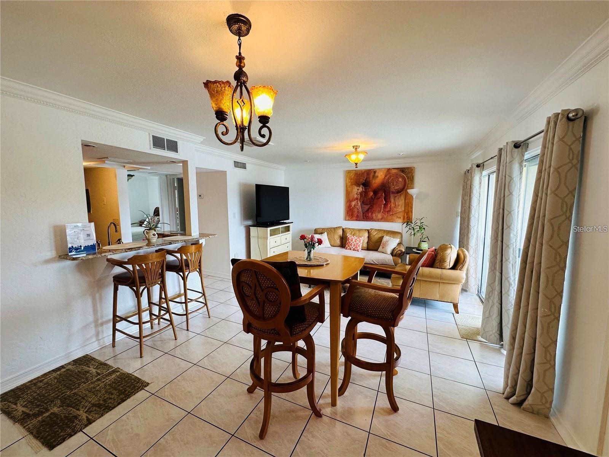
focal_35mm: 14
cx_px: 304
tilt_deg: -6.0
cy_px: 228
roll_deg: -0.6
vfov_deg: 85.7
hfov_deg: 102.1
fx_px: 246
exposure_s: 1/120
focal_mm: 2.22
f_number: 2.2
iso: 160
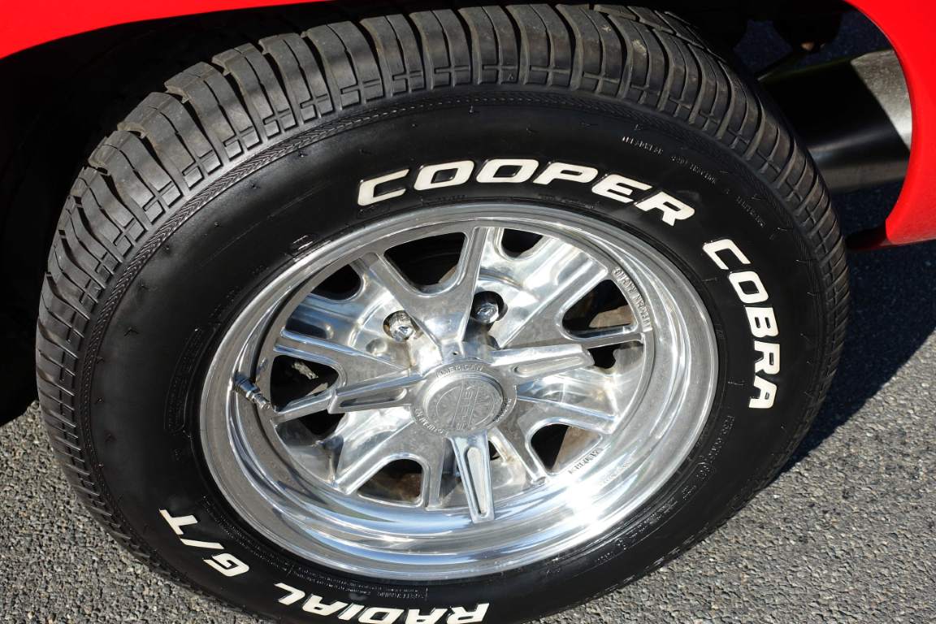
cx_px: 468
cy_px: 312
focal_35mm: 38
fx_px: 988
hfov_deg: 50.7
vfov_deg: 35.1
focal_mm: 14.1
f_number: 4
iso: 125
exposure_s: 1/800
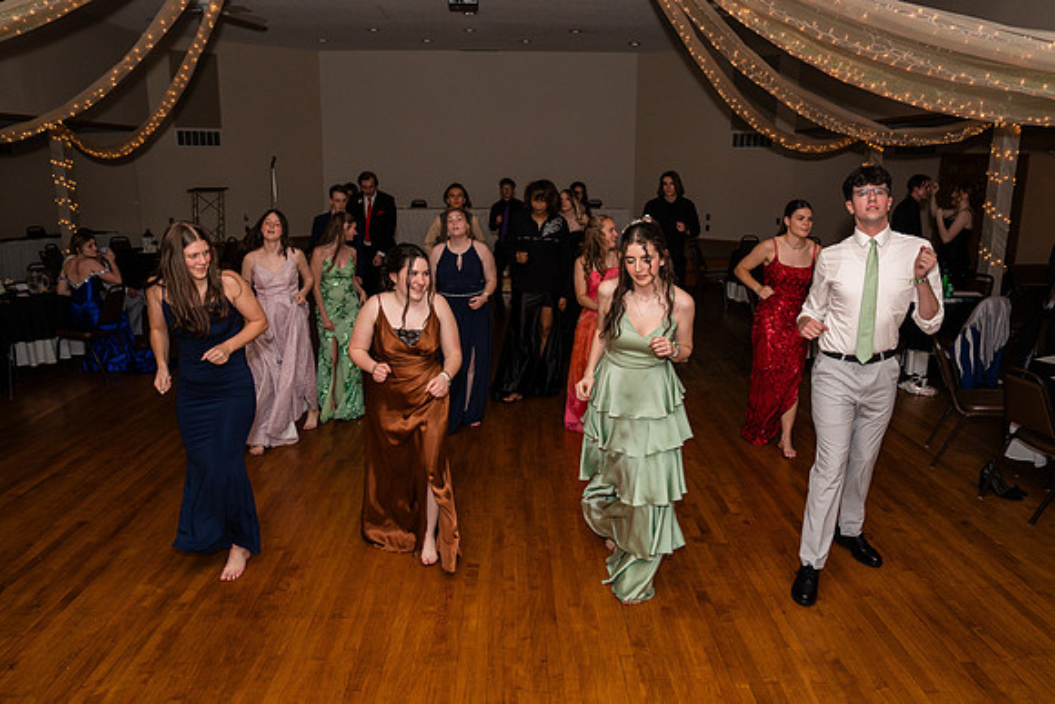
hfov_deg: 67.6
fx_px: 788
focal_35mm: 27
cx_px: 528
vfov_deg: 48.1
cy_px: 352
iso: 400
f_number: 4
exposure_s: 1/250
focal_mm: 26
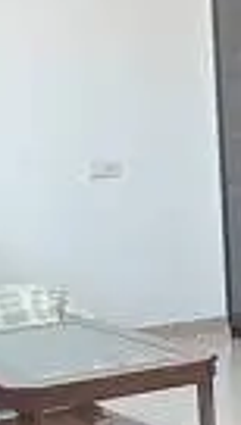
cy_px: 156
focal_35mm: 128
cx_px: 707
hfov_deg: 8.2
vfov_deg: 16.7
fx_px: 1447
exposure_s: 1/50
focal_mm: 1.65
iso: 329
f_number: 2.2
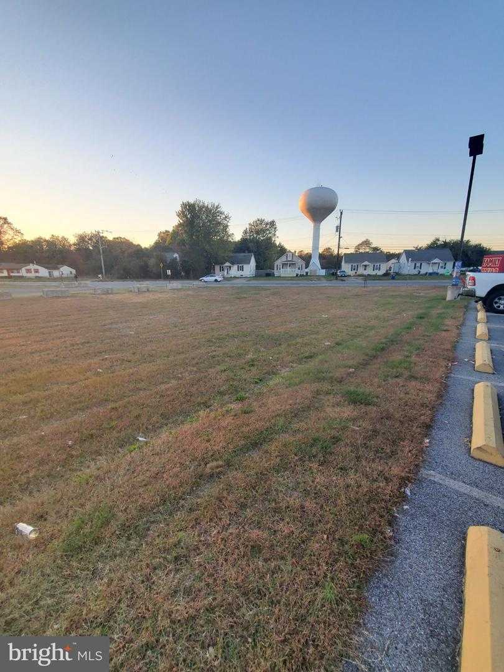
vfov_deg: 106.2
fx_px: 252
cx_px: 252
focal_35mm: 13
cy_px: 336
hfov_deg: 89.9
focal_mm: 1.8
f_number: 2.2
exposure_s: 1/132
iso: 50
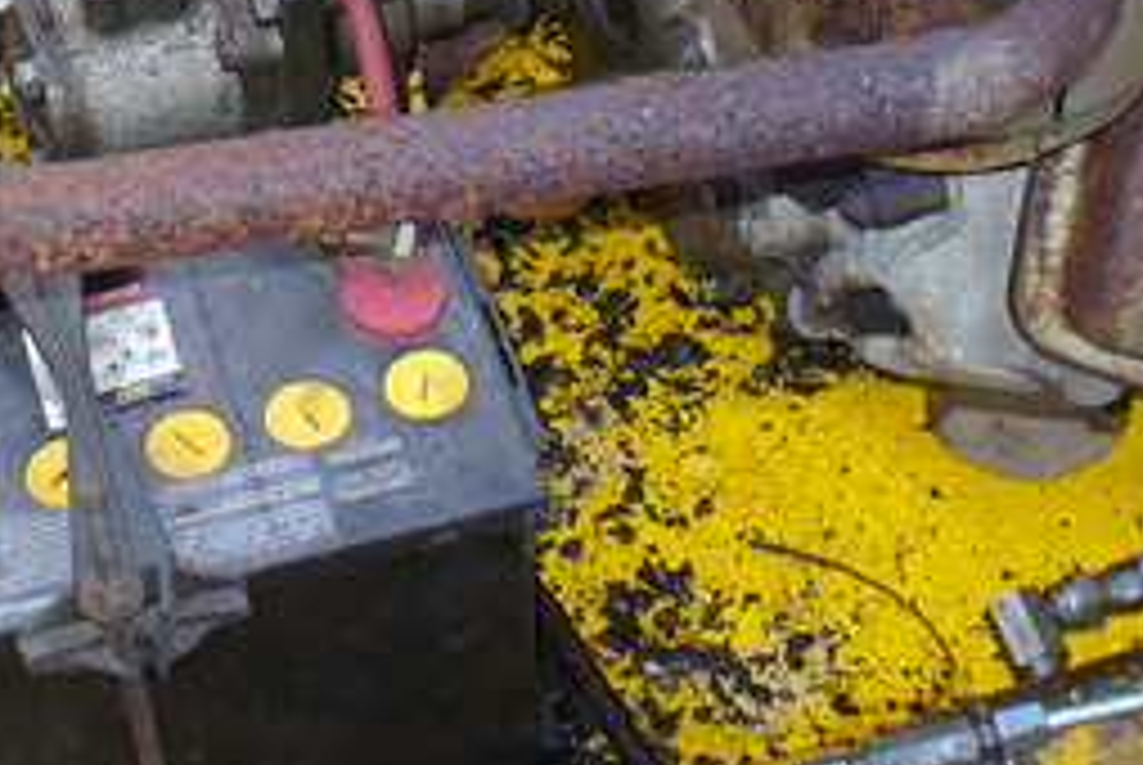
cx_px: 536
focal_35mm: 121
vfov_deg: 10.9
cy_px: -446
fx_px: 3846
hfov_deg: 16.9
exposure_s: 1/200
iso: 80
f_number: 2.8
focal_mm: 6.1
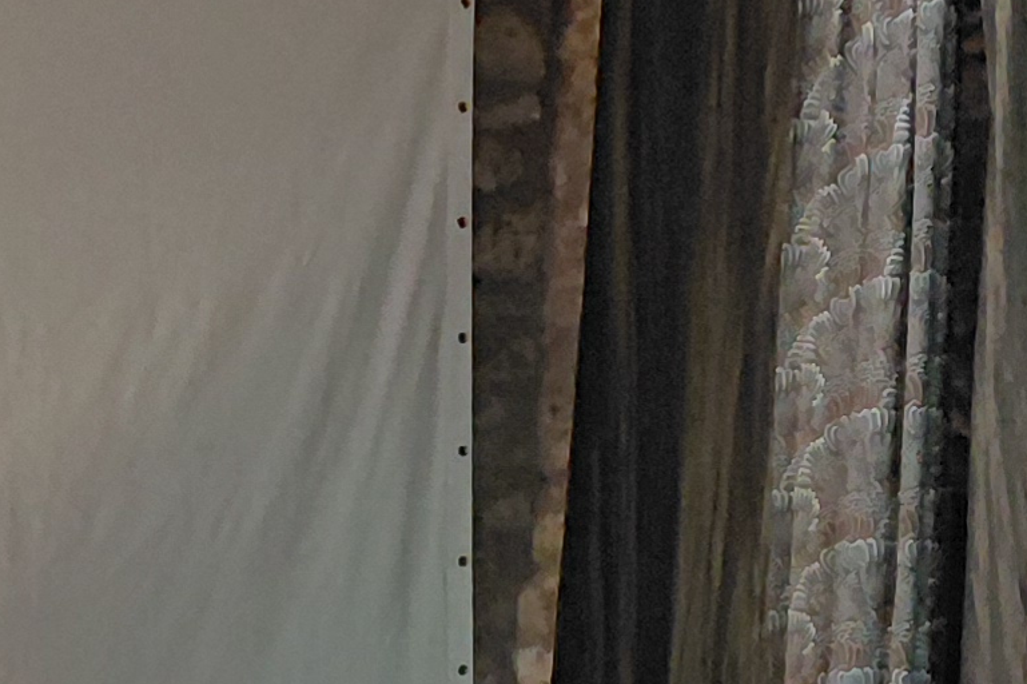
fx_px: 3935
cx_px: -323
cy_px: 1069
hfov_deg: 14.2
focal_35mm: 138
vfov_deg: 9.6
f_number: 1.8
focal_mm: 4.69
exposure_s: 1/25
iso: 320
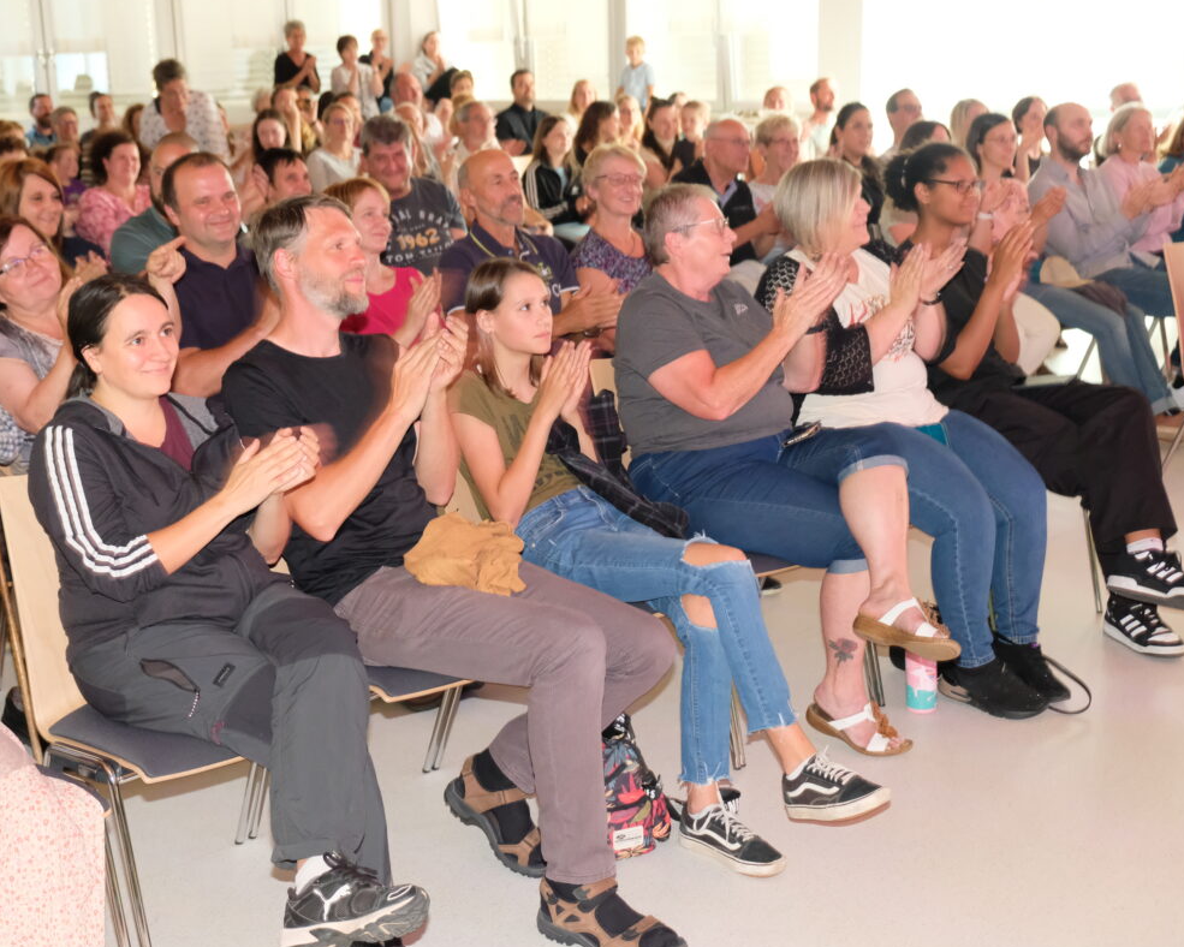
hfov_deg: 38.6
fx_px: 1682
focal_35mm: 48
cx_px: 470
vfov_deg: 31.5
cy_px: 474
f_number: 3.2
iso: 3200
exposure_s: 1/10
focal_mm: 27.7
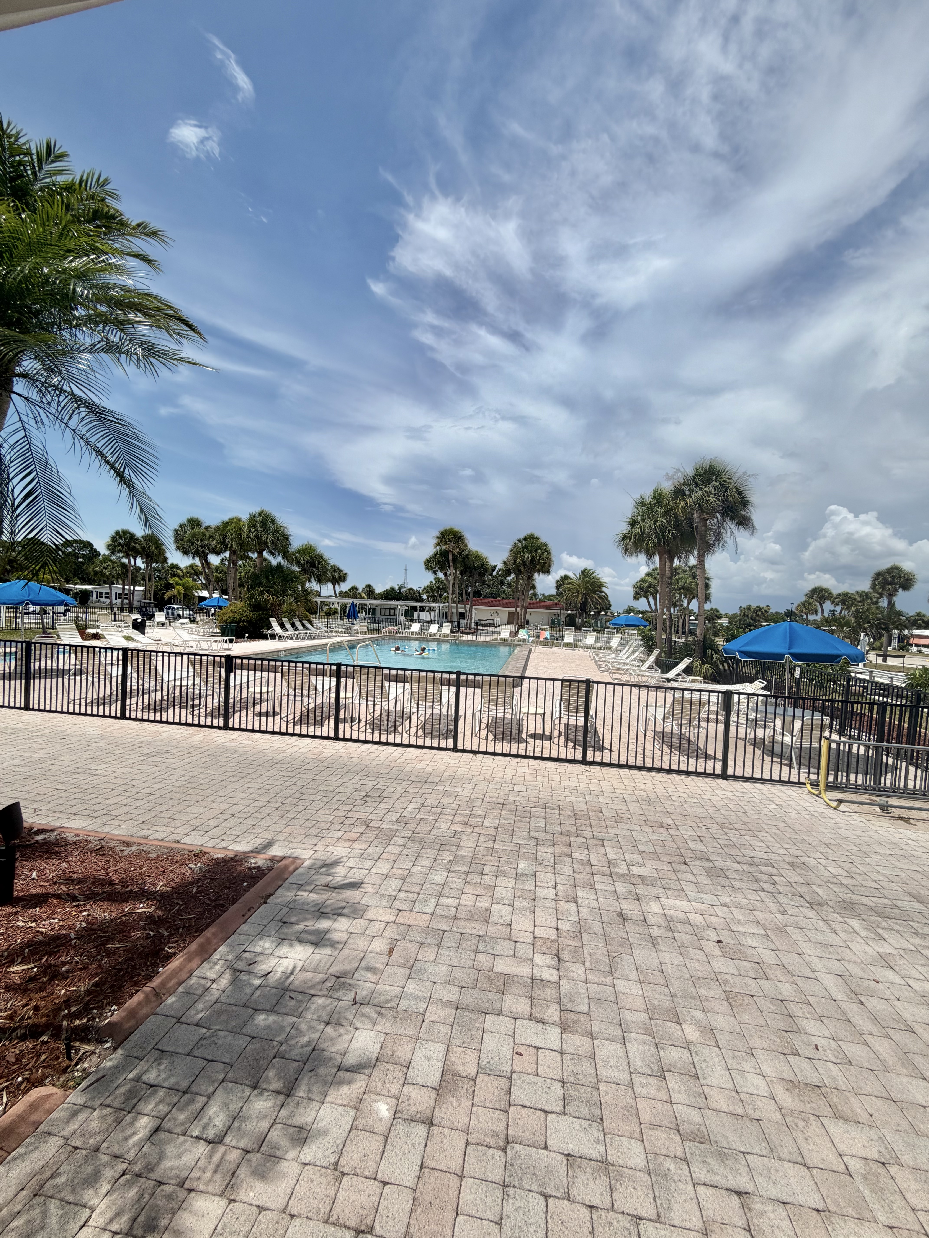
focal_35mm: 14
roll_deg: -3.2
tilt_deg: +0.0
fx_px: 501
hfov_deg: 85.7
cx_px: 464
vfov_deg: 102.1
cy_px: 619
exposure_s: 1/2092
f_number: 2.2
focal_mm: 2.22
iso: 20
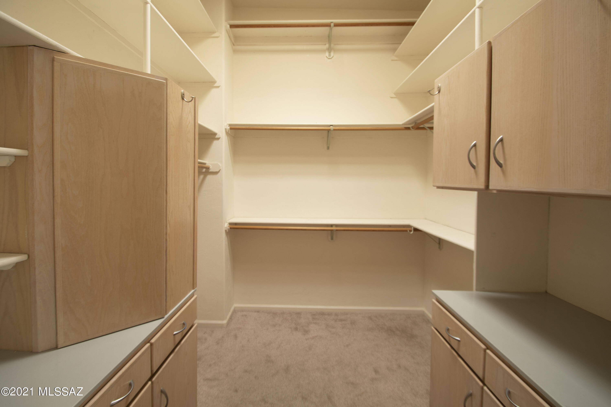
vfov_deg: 77.3
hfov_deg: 100.4
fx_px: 255
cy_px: 204
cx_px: 306
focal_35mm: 15
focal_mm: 10
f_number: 5.6
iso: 220
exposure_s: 1/15
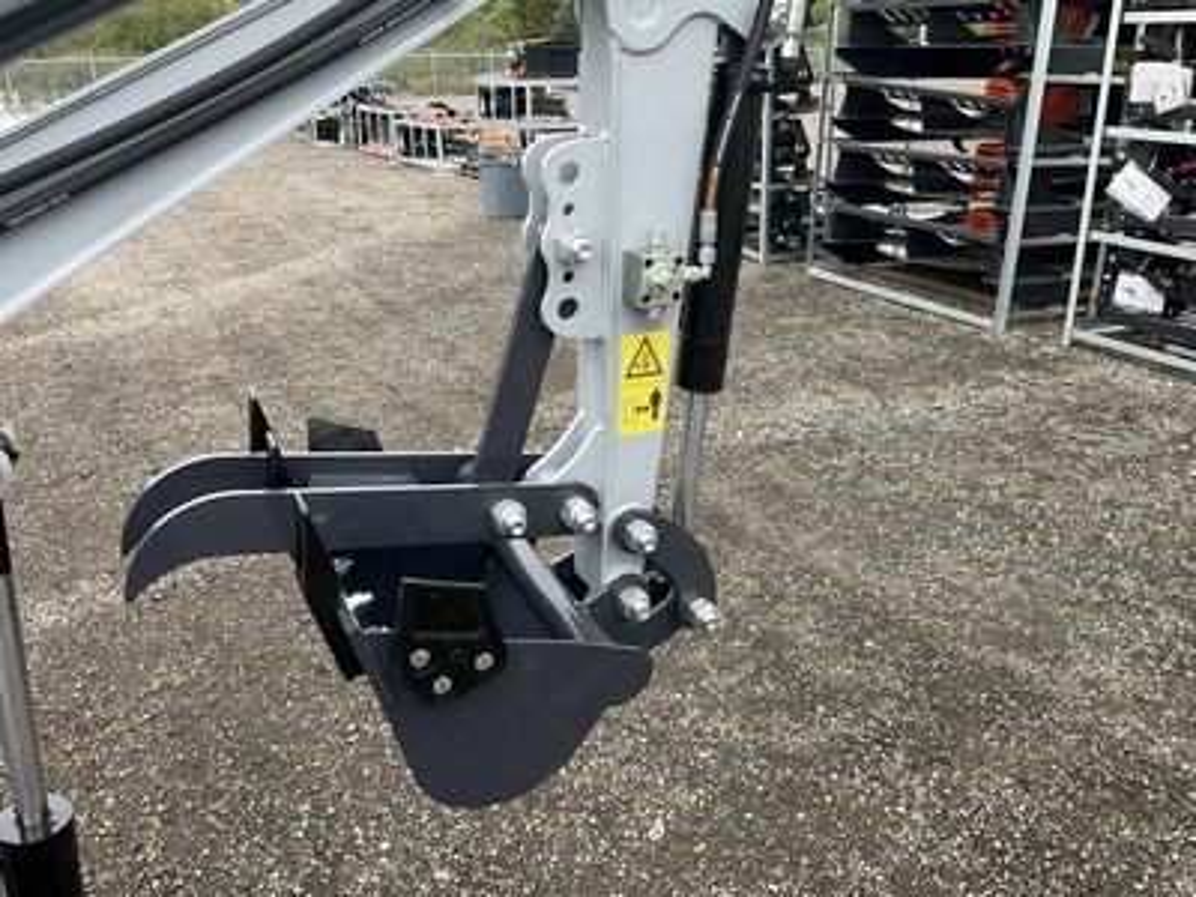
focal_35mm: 29
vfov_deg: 48.2
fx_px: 1002
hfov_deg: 61.7
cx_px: 598
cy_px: 448
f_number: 1.8
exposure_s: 1/201
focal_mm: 3
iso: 20
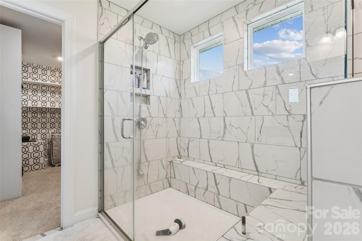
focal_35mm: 17
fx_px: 167
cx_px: 181
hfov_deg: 94.6
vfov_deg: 71.7
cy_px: 120
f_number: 13
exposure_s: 1/2.5
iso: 100
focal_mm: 16.6
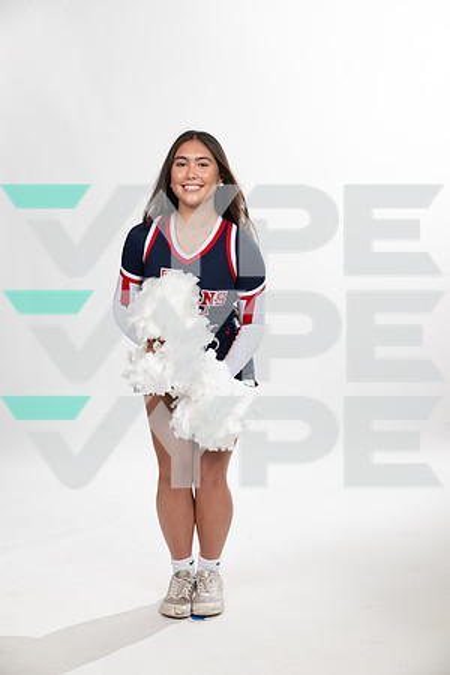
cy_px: 338
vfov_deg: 34.5
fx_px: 1087
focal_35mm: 58
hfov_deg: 23.4
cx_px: 225
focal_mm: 58
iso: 200
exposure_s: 1/250
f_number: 5.6
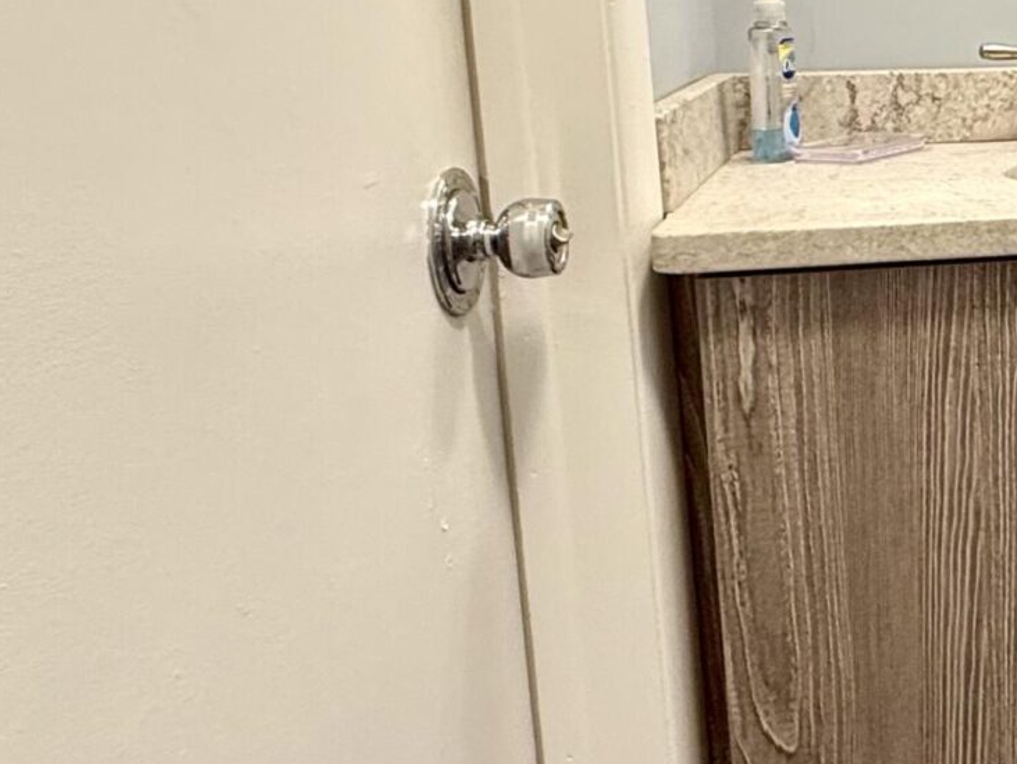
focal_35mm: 49
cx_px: 1387
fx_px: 1440
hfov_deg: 29.5
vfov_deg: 29.2
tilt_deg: -8.0
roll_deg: -0.5
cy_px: 188
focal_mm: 2.22
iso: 200
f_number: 2.2
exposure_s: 1/60
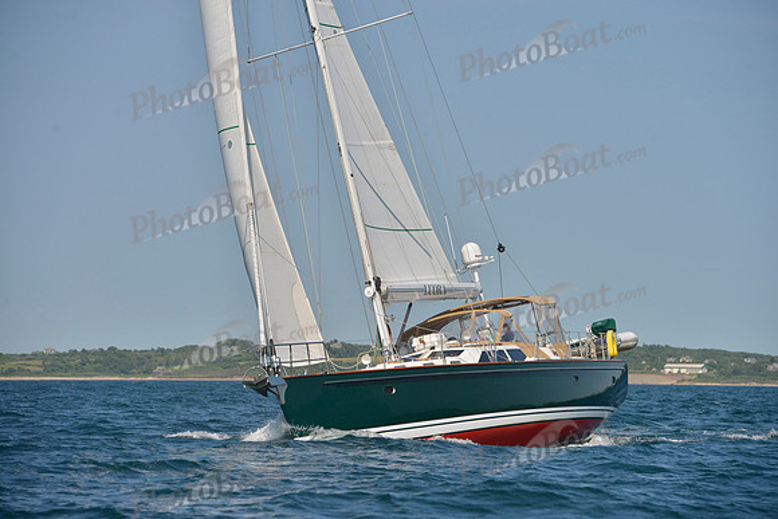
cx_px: 389
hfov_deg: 11.1
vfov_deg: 7.4
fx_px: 3999
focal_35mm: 185
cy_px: 260
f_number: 9
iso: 400
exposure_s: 1/800
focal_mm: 185
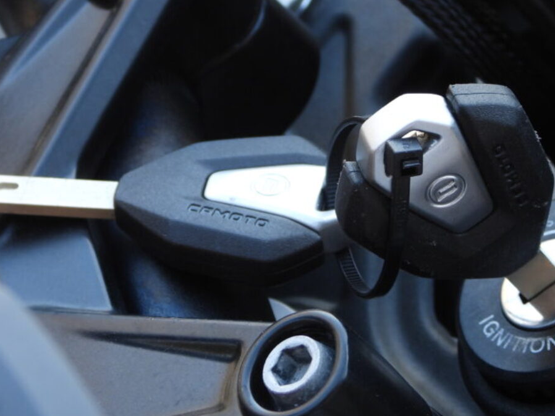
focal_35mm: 173
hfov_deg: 11.4
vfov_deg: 8.6
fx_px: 2774
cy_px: 133
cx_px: 324
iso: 100
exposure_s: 1/80
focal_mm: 17.5
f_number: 3.5
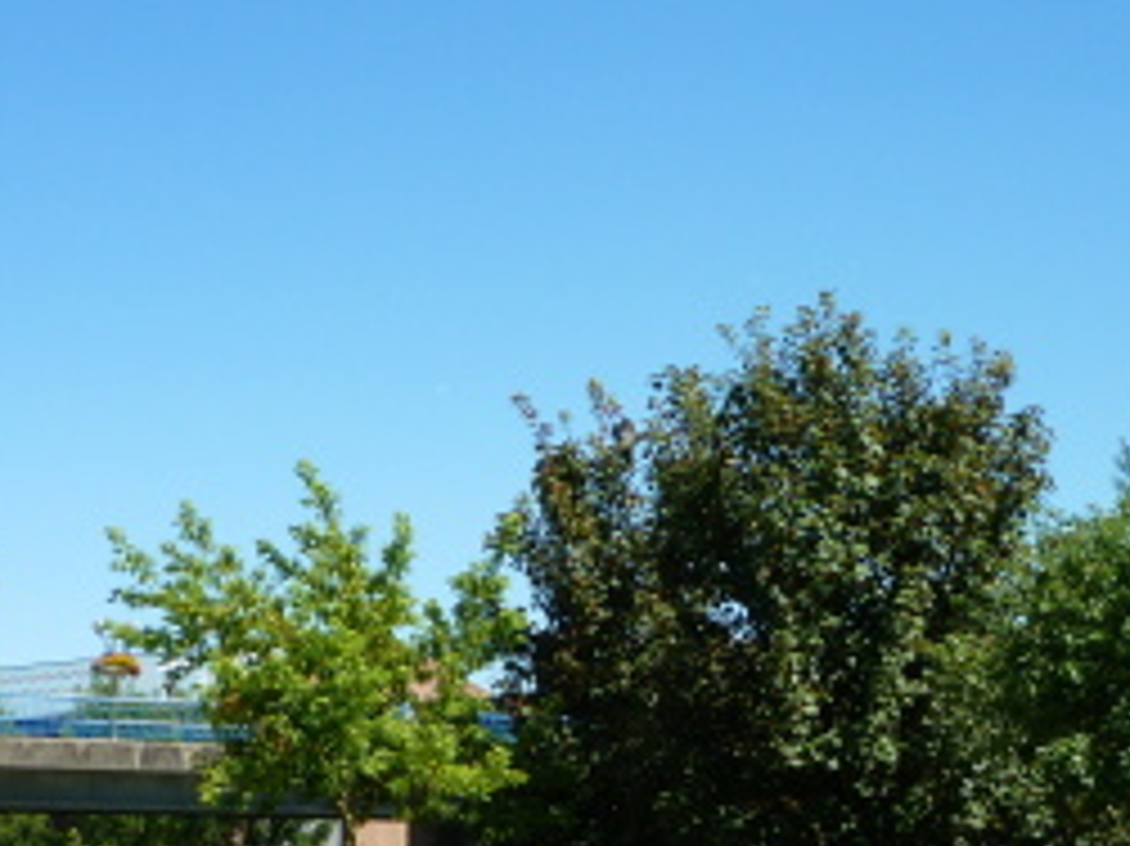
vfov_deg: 19.6
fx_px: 2414
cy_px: 724
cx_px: 689
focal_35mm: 74
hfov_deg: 26.3
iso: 80
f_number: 3.5
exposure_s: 1/500
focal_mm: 5.2
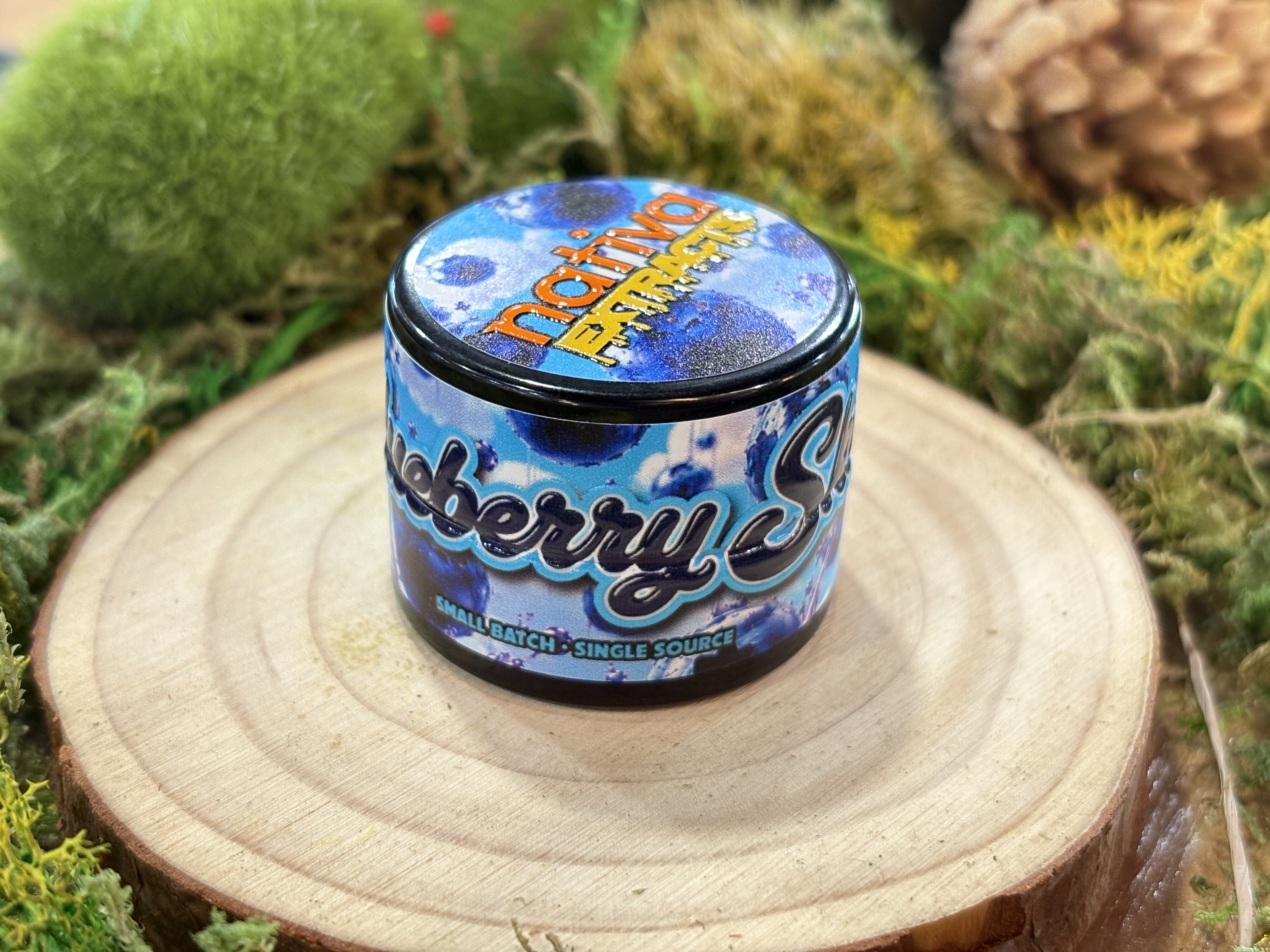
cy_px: 476
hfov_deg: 36.8
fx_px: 1908
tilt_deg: -32.6
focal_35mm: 52
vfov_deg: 28.0
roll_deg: -1.7
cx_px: 635
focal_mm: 5.96
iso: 200
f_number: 1.6
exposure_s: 1/40
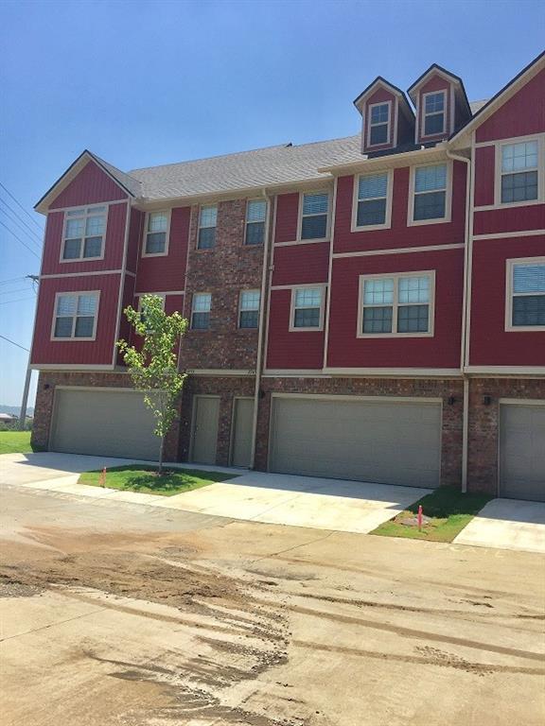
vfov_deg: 61.7
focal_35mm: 29
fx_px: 609
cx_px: 272
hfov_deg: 48.2
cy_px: 363
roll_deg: -5.1
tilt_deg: +9.4
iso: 32
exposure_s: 1/1883
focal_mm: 4.15
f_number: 2.2
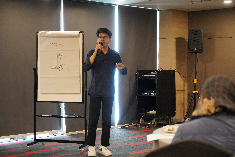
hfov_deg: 28.8
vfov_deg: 19.5
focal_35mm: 70
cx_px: 118
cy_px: 78
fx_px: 457
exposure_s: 1/100
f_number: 5
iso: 5000
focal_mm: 70
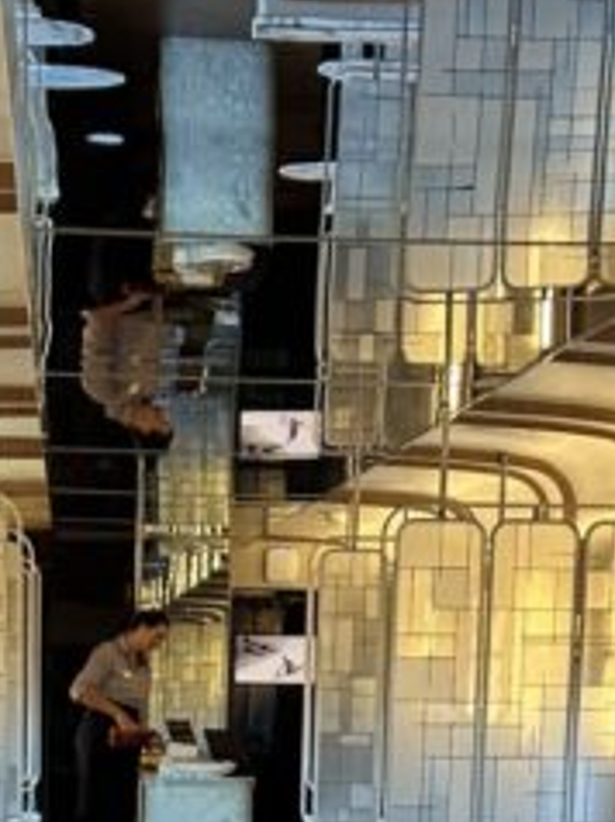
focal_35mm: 112
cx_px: 152
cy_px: 1223
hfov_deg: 13.2
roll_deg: -0.9
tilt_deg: -10.9
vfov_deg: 16.1
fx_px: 2658
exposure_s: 1/104
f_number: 1.5
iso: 125
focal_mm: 5.7
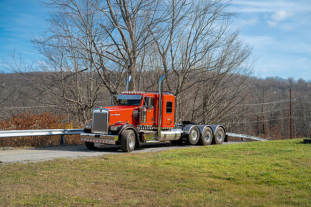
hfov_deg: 35.6
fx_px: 484
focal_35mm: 56
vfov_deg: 24.2
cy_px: 104
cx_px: 156
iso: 100
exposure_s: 1/80
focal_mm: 56
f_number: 2.5
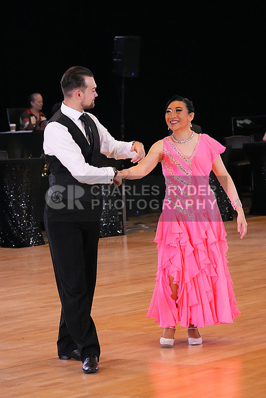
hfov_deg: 10.2
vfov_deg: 15.2
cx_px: 133
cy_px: 199
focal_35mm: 135
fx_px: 1495
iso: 16000
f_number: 8
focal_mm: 135
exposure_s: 1/400
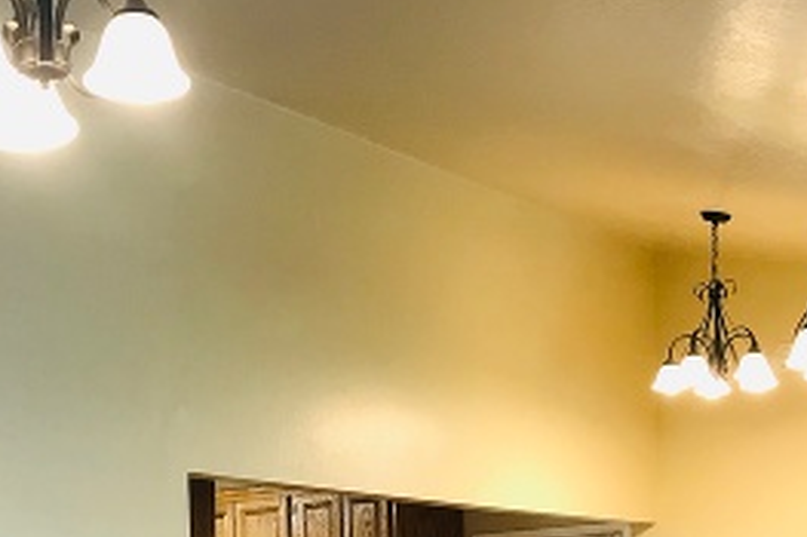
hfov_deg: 28.5
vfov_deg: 18.1
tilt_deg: +1.2
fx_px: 1591
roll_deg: +1.4
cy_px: 657
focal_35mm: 71
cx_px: 390
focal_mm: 3.99
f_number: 1.8
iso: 40
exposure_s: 1/20
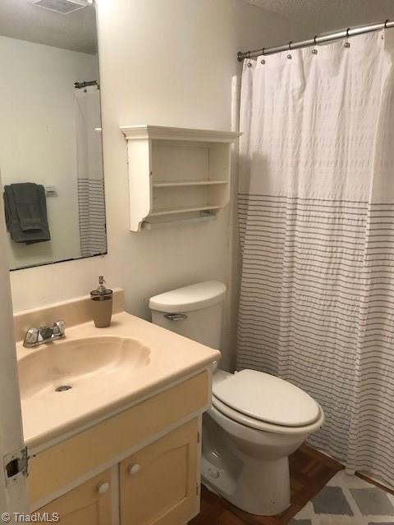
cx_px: 197
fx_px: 425
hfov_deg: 49.7
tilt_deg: -10.9
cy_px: 262
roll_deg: +0.5
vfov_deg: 63.4
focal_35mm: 28
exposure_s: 1/30
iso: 25
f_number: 1.8
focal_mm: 3.99
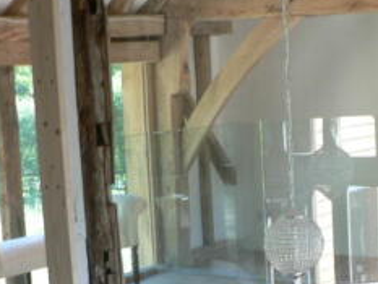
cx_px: 389
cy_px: 239
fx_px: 983
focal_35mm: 90
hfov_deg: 20.9
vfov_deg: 16.3
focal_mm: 6
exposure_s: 1/30
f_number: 2.8
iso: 80
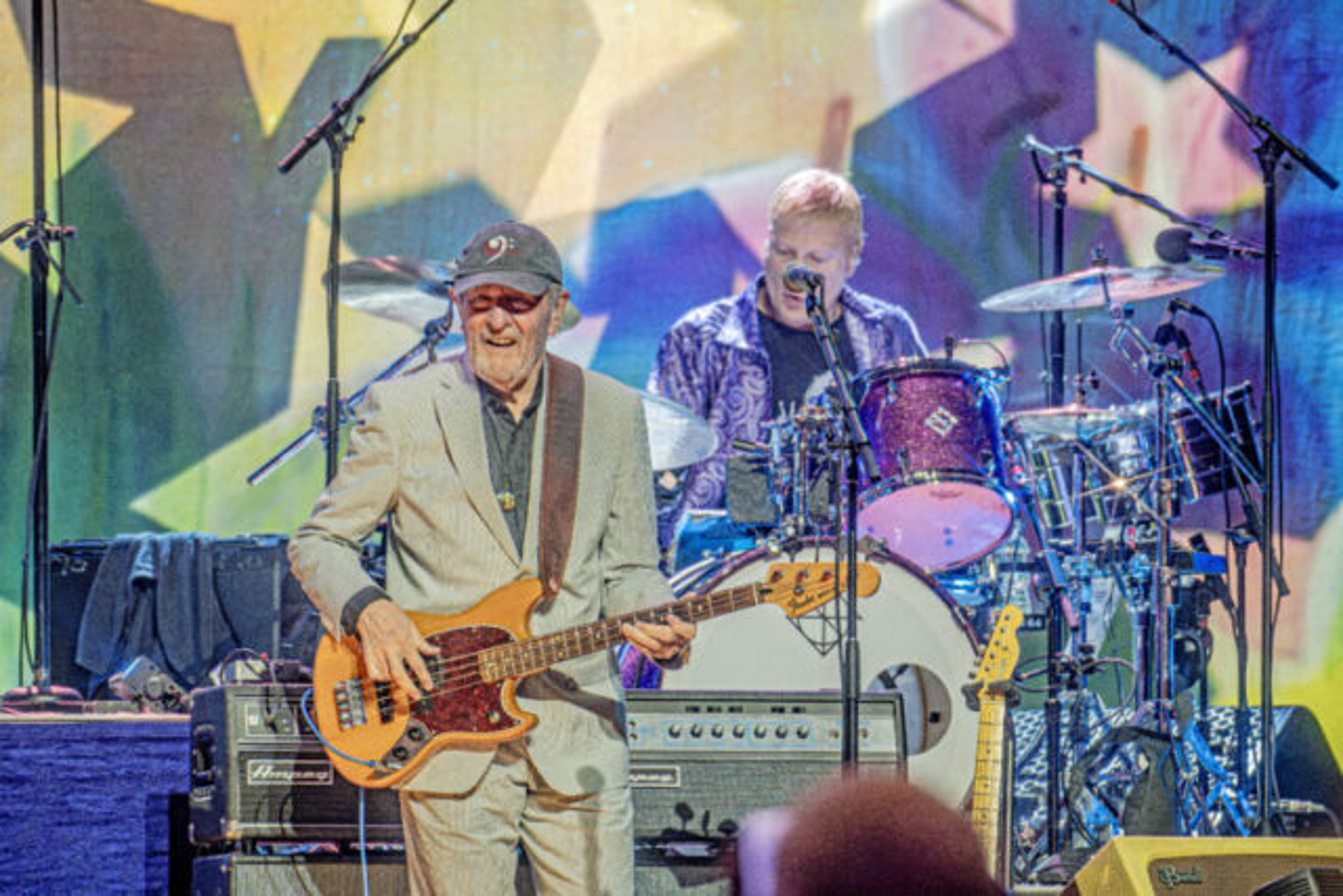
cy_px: 448
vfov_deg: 3.4
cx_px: 672
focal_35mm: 400
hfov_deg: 5.2
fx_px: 14925
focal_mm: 400
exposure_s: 1/80
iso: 2000
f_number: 8
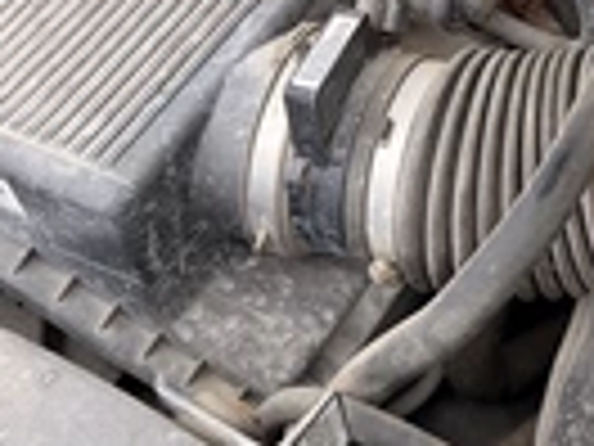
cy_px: -77
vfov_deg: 19.1
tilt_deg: -43.9
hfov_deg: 24.2
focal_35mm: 73
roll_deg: -1.0
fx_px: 1253
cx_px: 716
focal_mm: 6.76
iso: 100
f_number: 1.78
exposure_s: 1/683
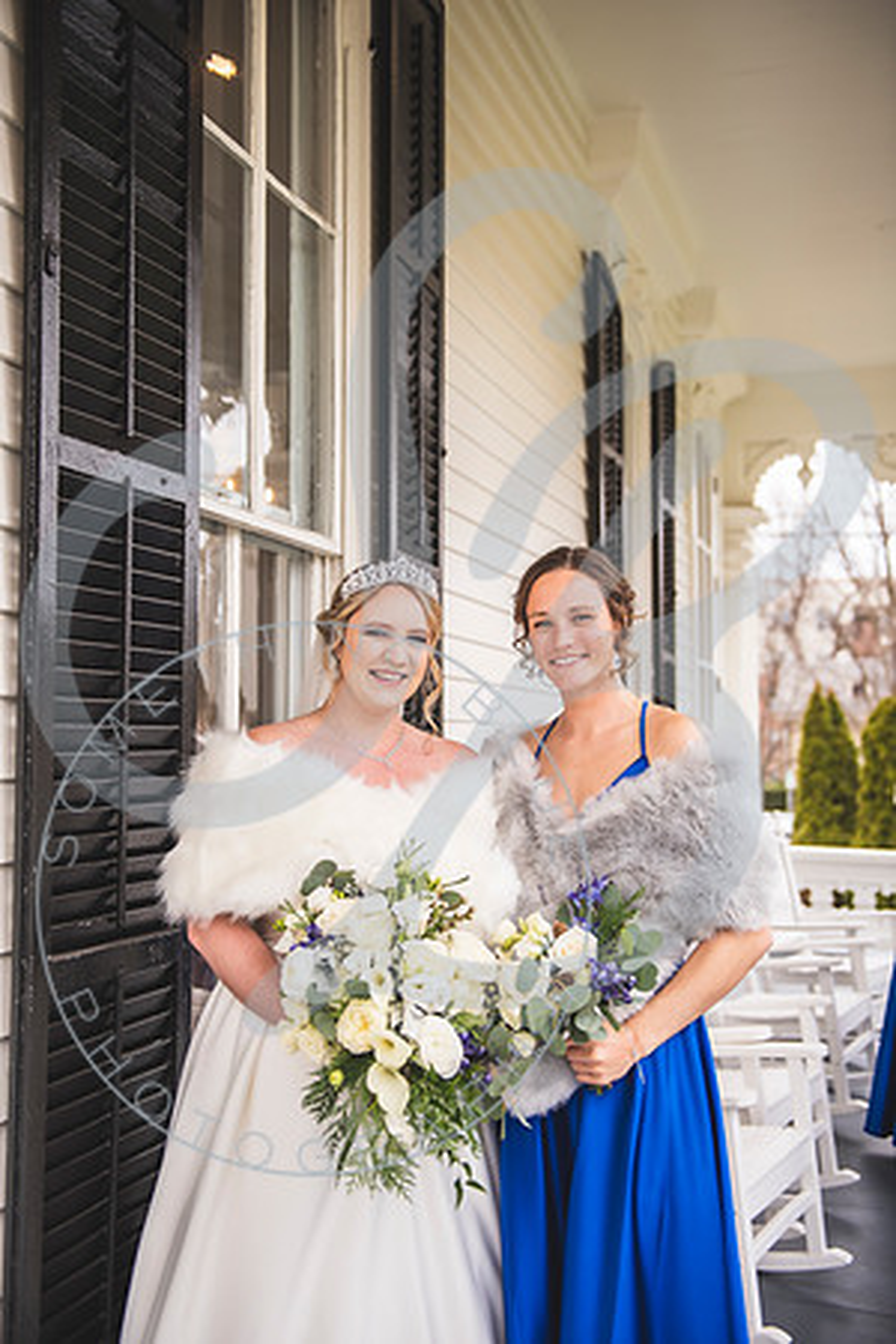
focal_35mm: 36
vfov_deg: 53.1
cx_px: 448
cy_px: 672
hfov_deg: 36.9
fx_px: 1344
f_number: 2.8
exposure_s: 1/250
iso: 100
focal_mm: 36
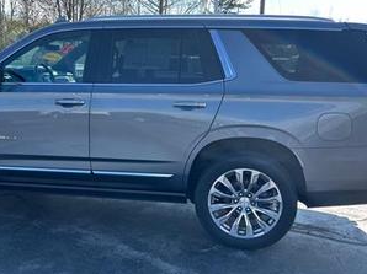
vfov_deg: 32.8
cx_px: 147
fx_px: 466
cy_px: 157
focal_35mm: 44
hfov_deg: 42.8
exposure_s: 1/1183
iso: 50
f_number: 1.5
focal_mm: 5.7
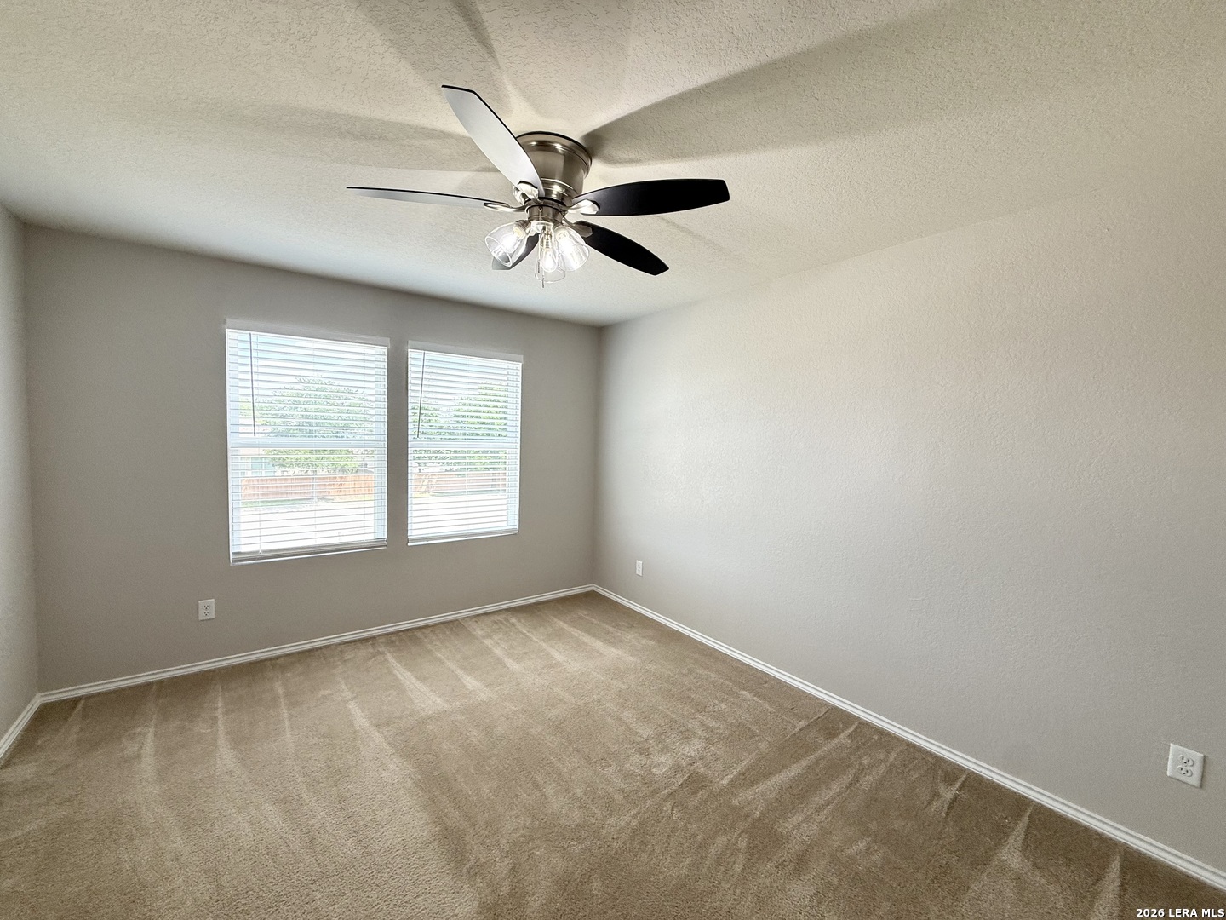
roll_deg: -1.0
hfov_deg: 102.1
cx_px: 613
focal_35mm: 14
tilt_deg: -3.2
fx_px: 496
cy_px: 460
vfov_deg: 85.7
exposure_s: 1/132
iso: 64
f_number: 2.2
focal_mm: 2.22
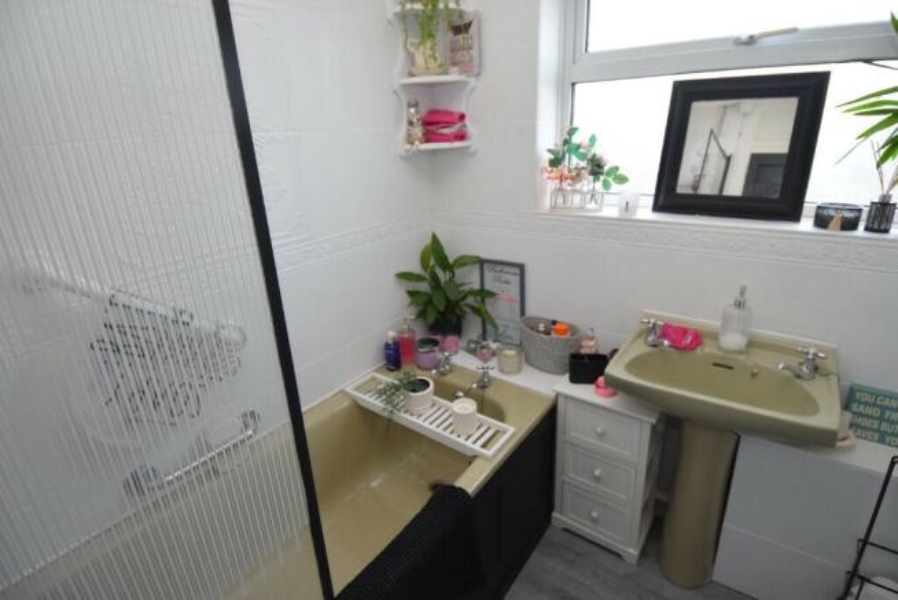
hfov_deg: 90.0
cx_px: 449
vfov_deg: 67.5
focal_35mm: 18
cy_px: 300
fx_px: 449
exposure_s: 1/100
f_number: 5
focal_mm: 12
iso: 800
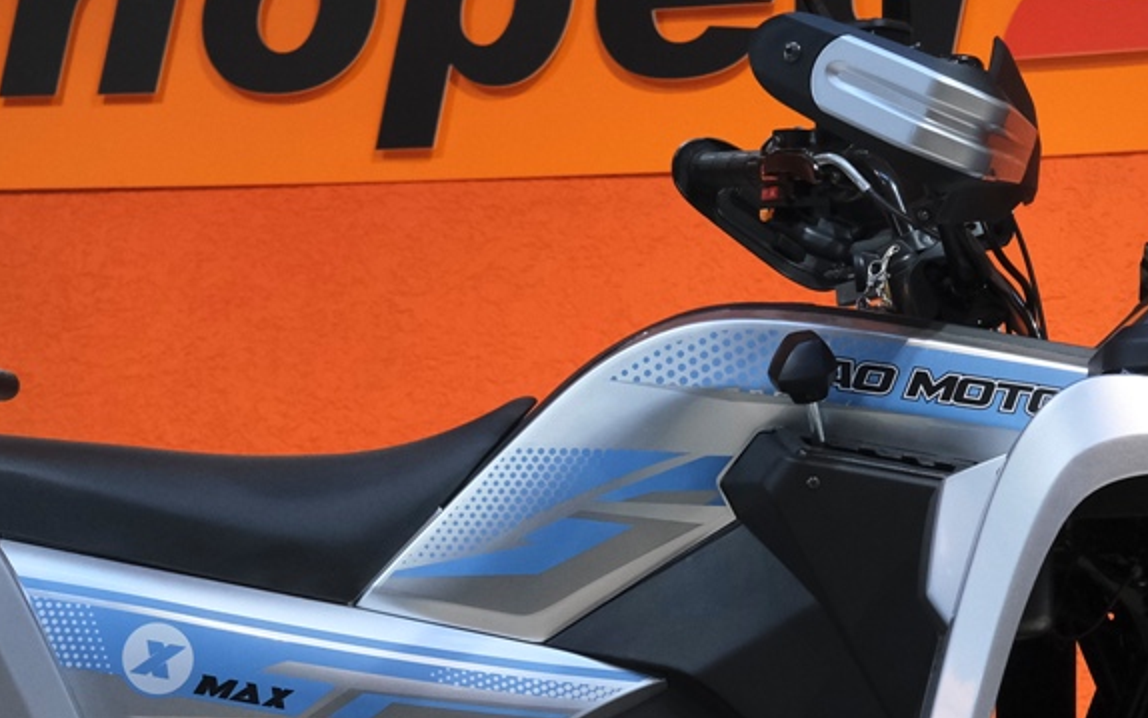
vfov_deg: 9.0
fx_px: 4537
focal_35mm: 145
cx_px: 526
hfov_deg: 14.4
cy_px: 549
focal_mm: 34.2
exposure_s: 1/125
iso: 1600
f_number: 4
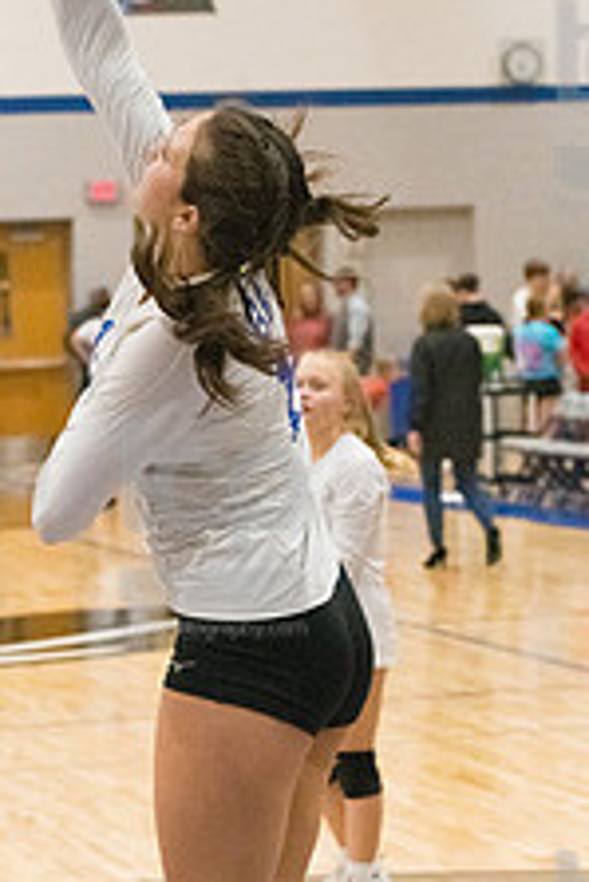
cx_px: 213
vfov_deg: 14.5
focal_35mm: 141
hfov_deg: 9.7
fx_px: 3455
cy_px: 530
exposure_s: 1/1600
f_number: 4.5
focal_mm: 70
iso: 10000
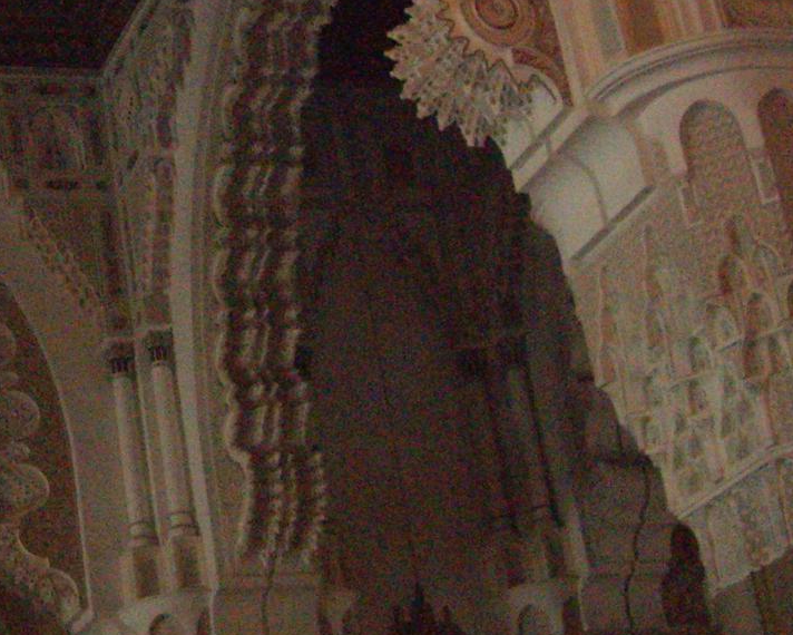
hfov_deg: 18.6
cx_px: -25
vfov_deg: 15.3
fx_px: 2348
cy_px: 97
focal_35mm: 100
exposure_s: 1/40
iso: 800
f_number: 2.8
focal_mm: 7.9
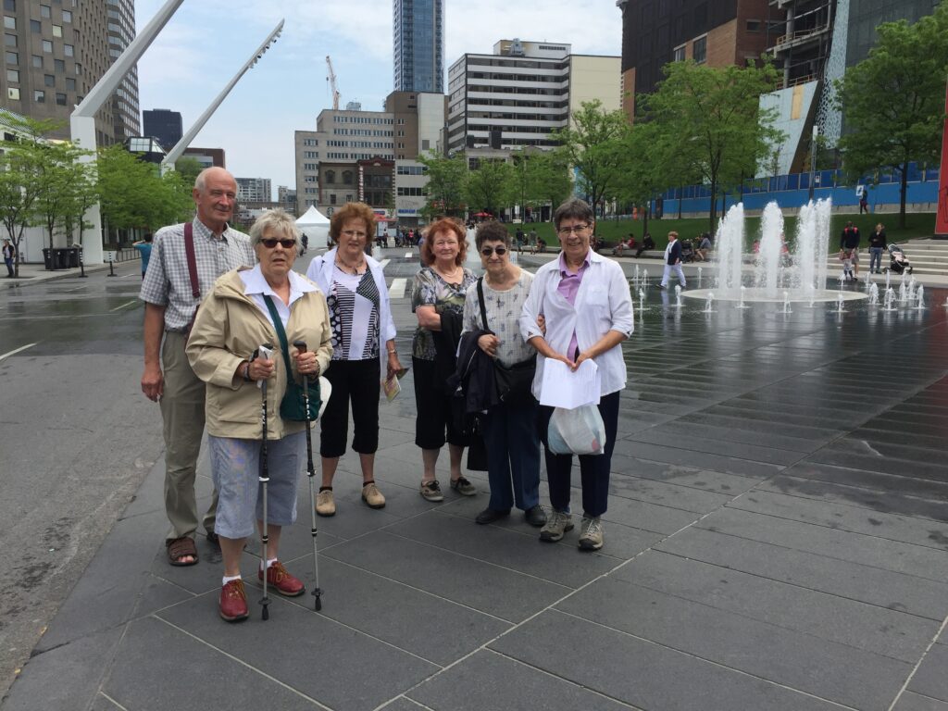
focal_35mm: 29
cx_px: 474
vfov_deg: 48.2
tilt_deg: -8.7
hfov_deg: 61.7
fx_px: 794
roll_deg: +0.2
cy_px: 356
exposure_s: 1/2083
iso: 32
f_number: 2.2
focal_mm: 4.15
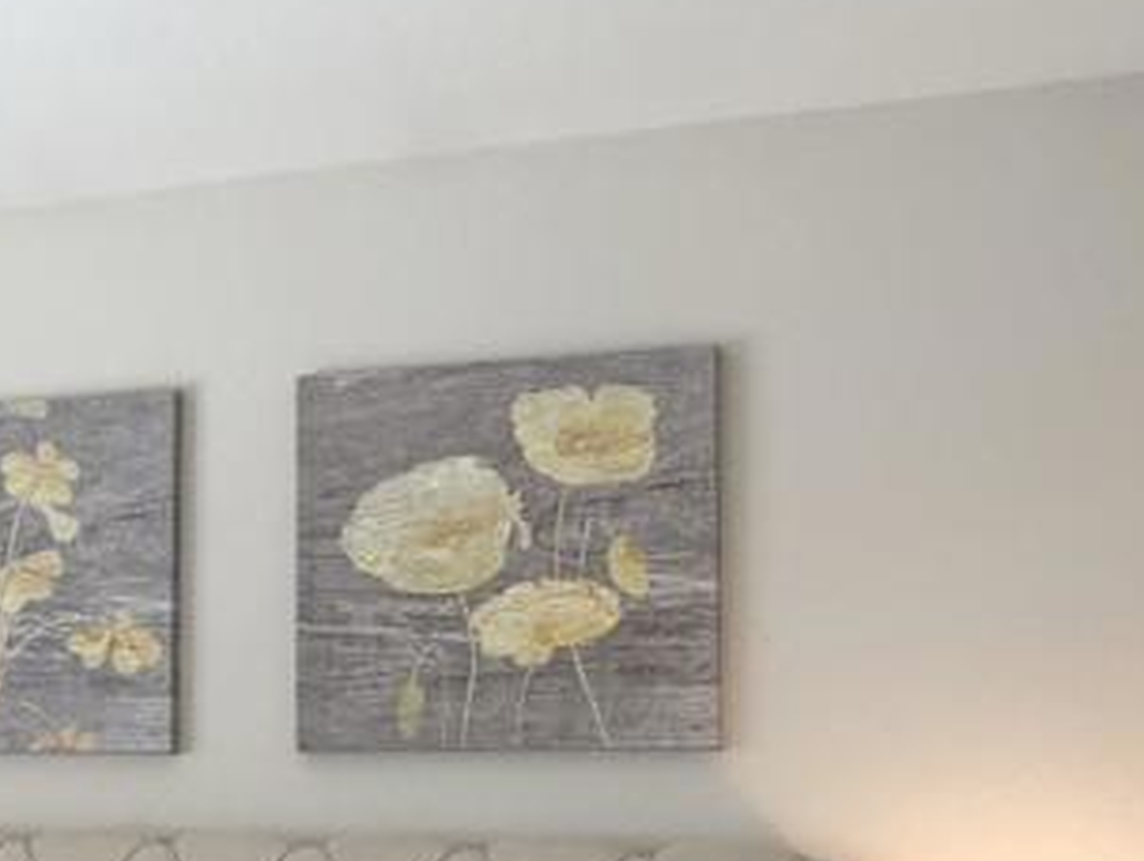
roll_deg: -0.3
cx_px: -710
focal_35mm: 81
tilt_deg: +1.1
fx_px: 2680
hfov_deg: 19.8
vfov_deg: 18.0
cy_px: 733
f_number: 1.78
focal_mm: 6.76
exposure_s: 1/702
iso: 100
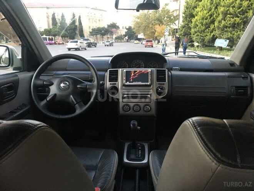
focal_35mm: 29
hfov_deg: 61.7
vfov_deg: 48.2
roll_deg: +0.0
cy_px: 96
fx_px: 213
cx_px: 127
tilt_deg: -13.9
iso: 200
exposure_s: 1/25
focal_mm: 4.15
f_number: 2.2
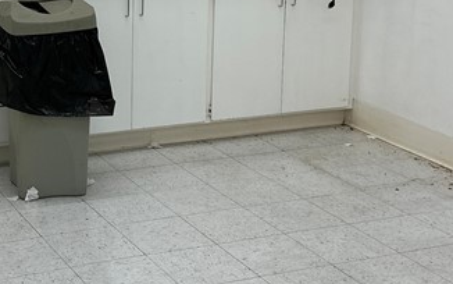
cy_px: 0
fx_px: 988
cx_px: 64
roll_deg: -0.7
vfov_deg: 16.0
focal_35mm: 80
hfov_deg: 25.2
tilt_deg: -7.6
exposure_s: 1/202
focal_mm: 6.86
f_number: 1.78
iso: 64
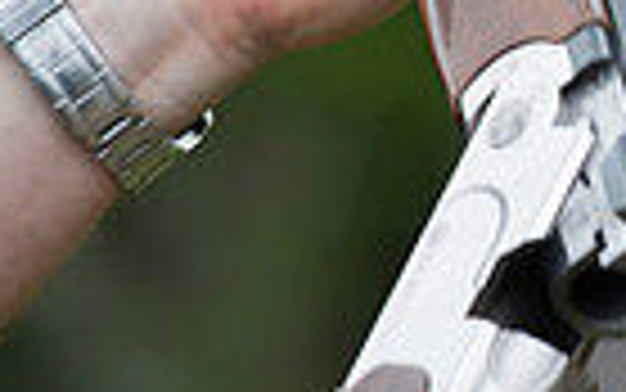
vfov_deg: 1.5
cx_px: 851
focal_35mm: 850
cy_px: 135
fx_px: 14507
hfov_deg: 2.5
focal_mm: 200
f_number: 5
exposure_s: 1/200
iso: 200
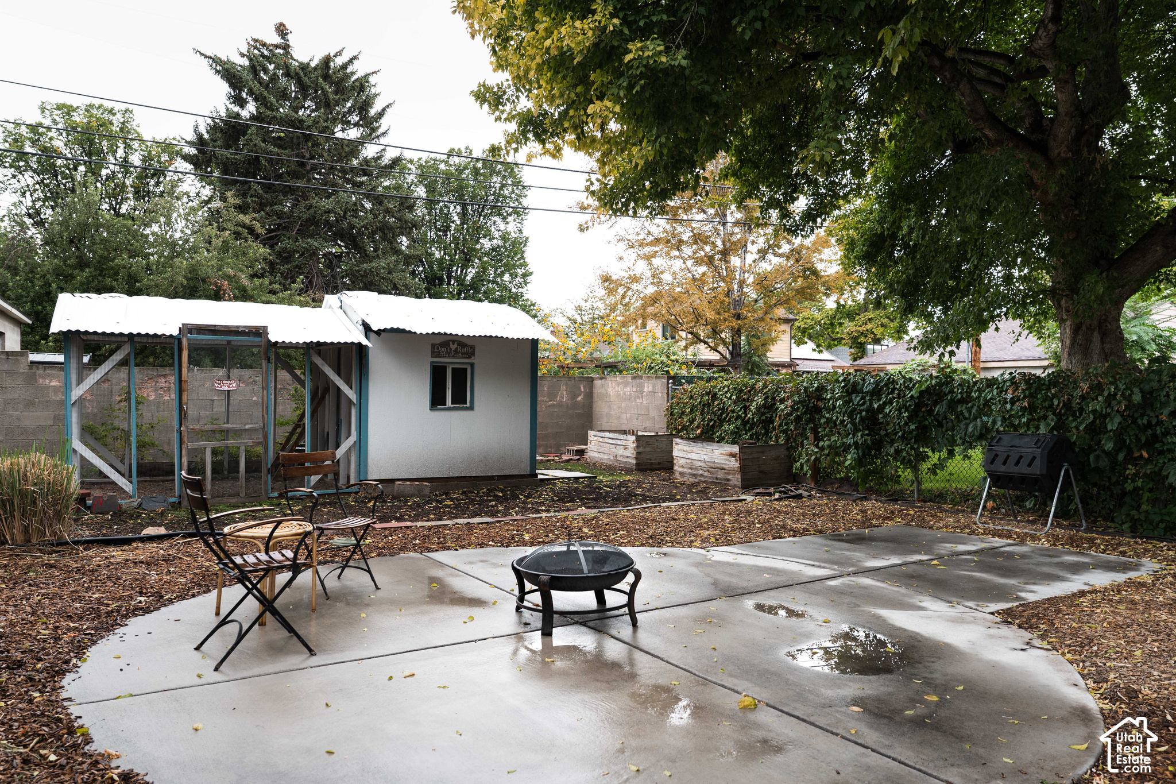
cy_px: 392
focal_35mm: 27
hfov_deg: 68.0
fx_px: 872
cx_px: 588
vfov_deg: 48.4
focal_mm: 26.3
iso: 100
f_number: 4
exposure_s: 1/80
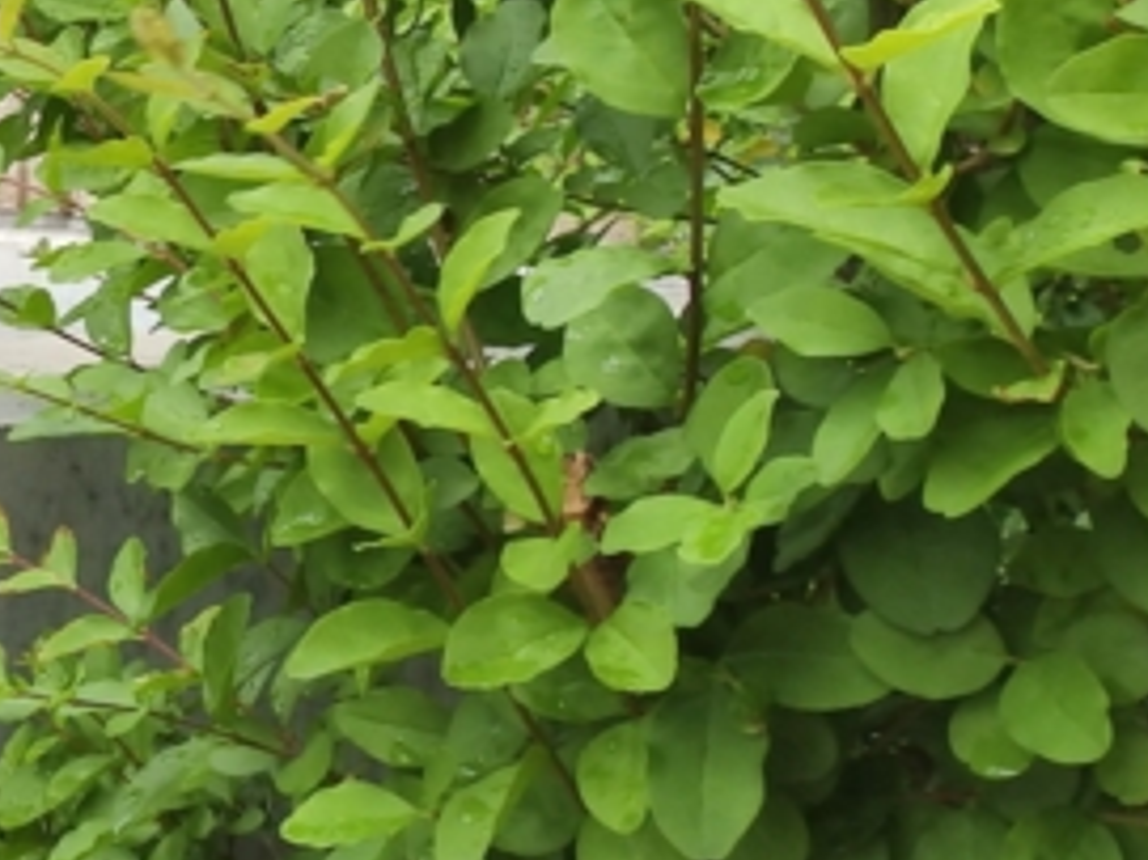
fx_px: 2155
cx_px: -364
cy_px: 138
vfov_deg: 22.2
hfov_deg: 25.5
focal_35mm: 65
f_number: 4.5
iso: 80
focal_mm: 4
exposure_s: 1/125
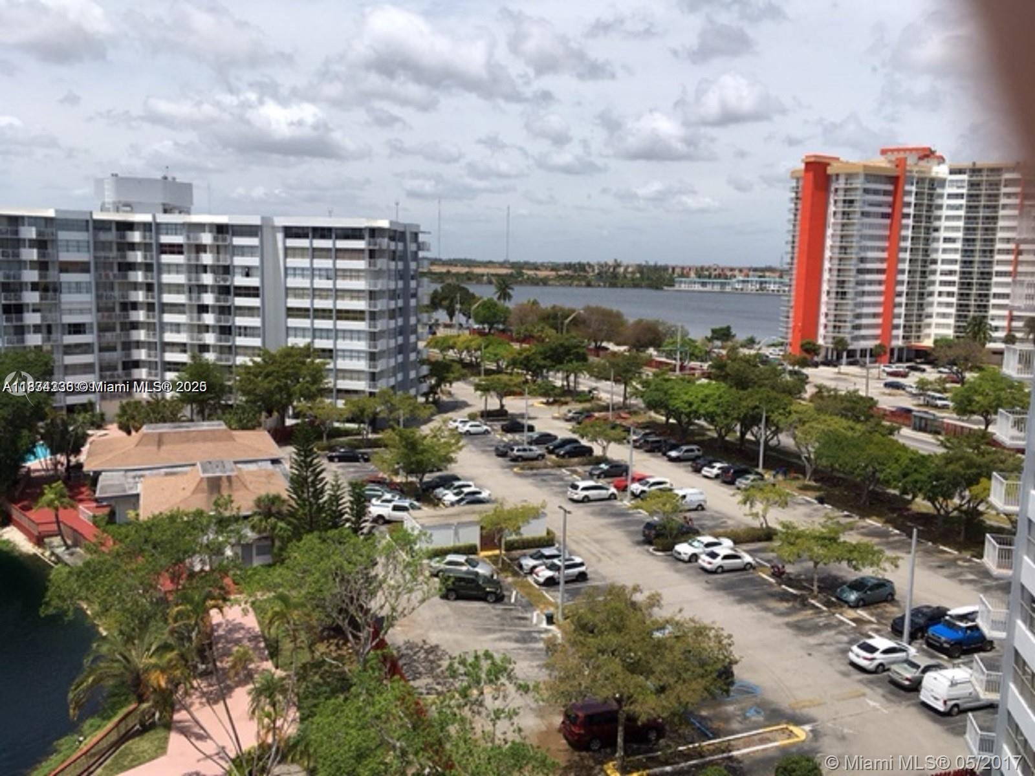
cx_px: 518
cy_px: 388
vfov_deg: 48.2
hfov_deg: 61.7
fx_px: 867
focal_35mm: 29
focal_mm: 4.15
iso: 25
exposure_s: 1/2481
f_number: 2.2
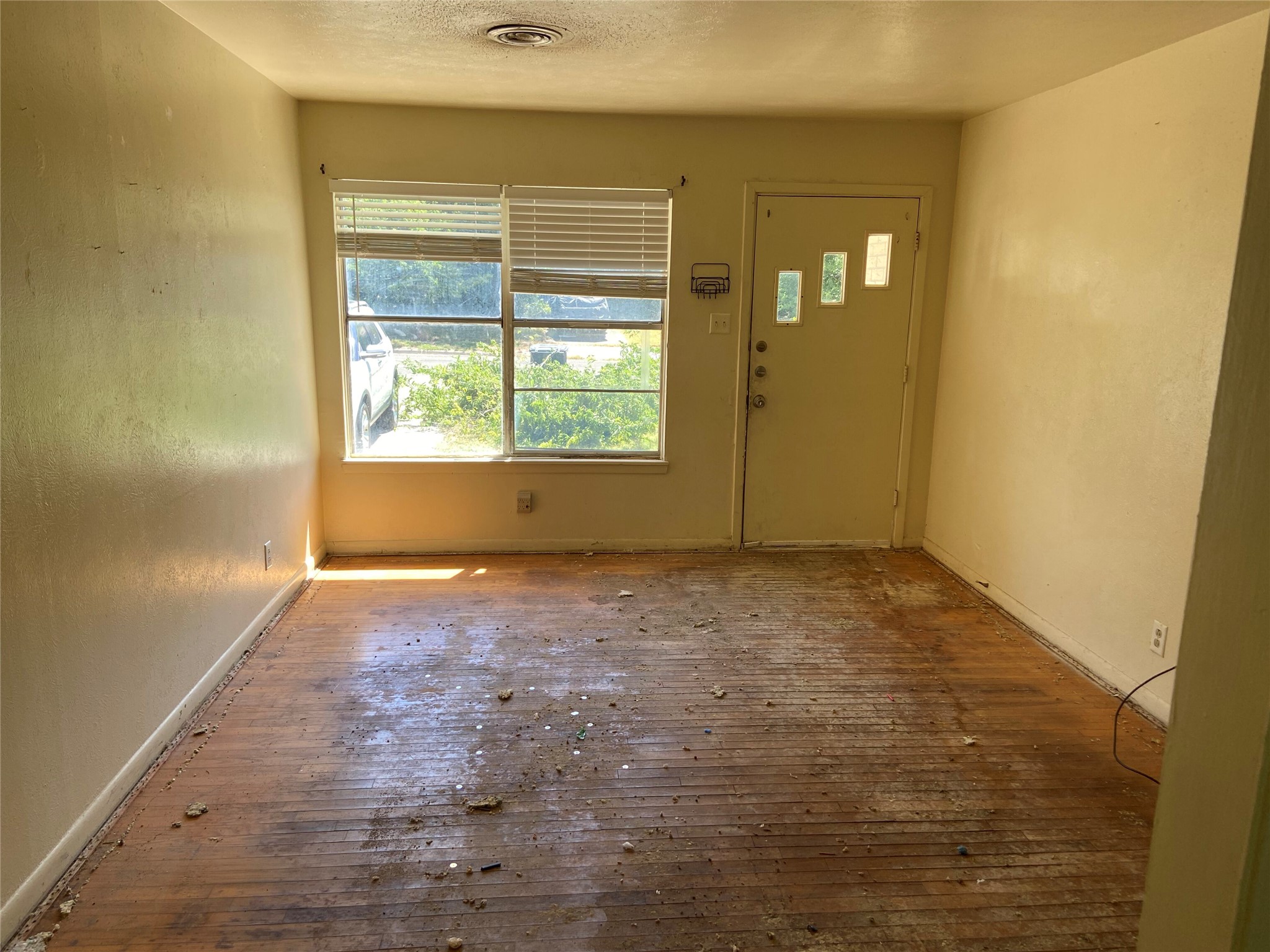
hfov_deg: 67.3
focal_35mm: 26
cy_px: 476
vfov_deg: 53.1
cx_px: 635
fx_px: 954
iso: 32
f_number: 1.8
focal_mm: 4.25
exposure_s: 1/122
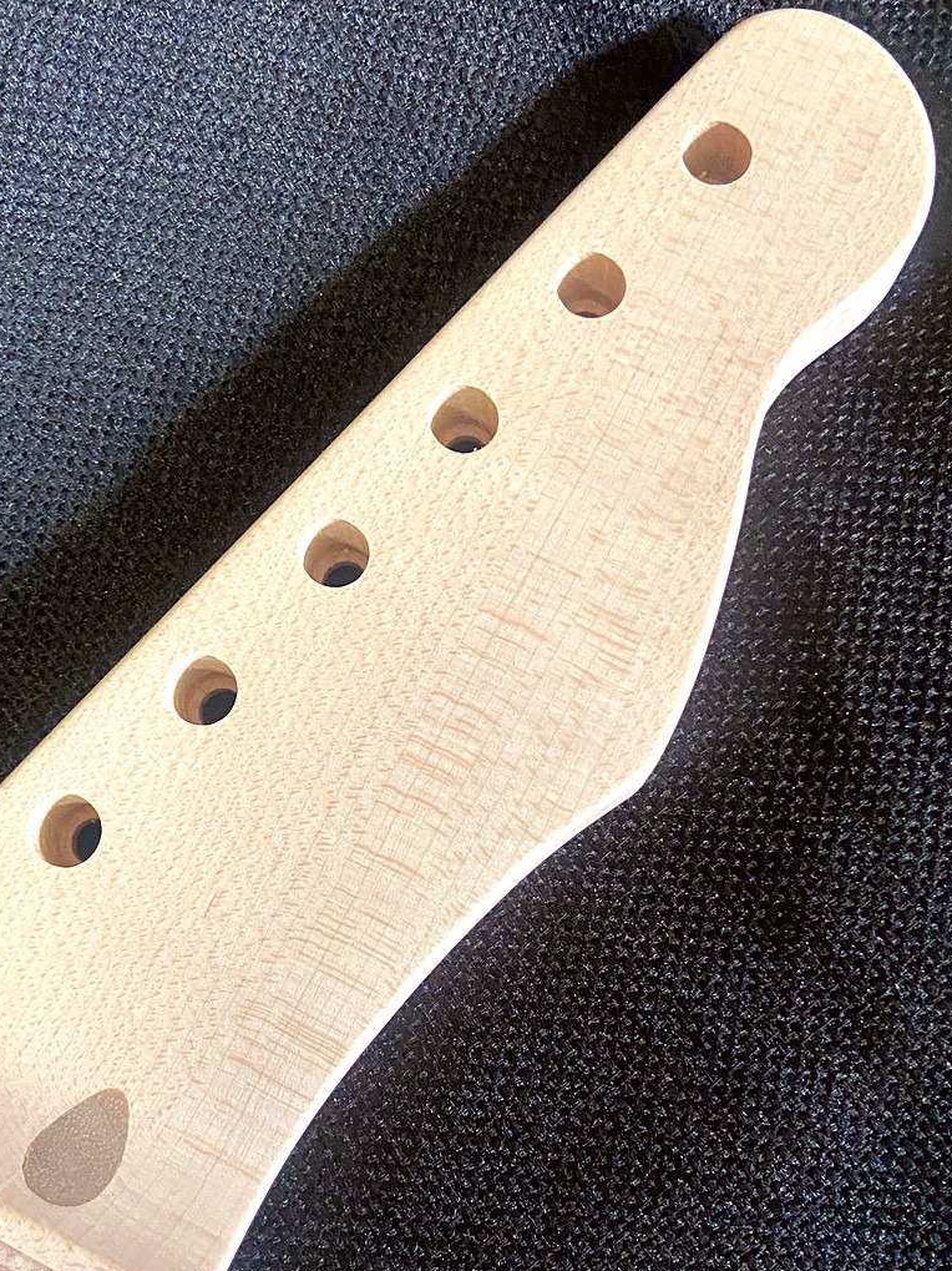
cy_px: 730
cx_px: 384
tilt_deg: -78.8
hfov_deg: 39.5
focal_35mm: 36
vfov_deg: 51.2
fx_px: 1320
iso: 400
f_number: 1.8
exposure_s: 1/60
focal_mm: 4.25
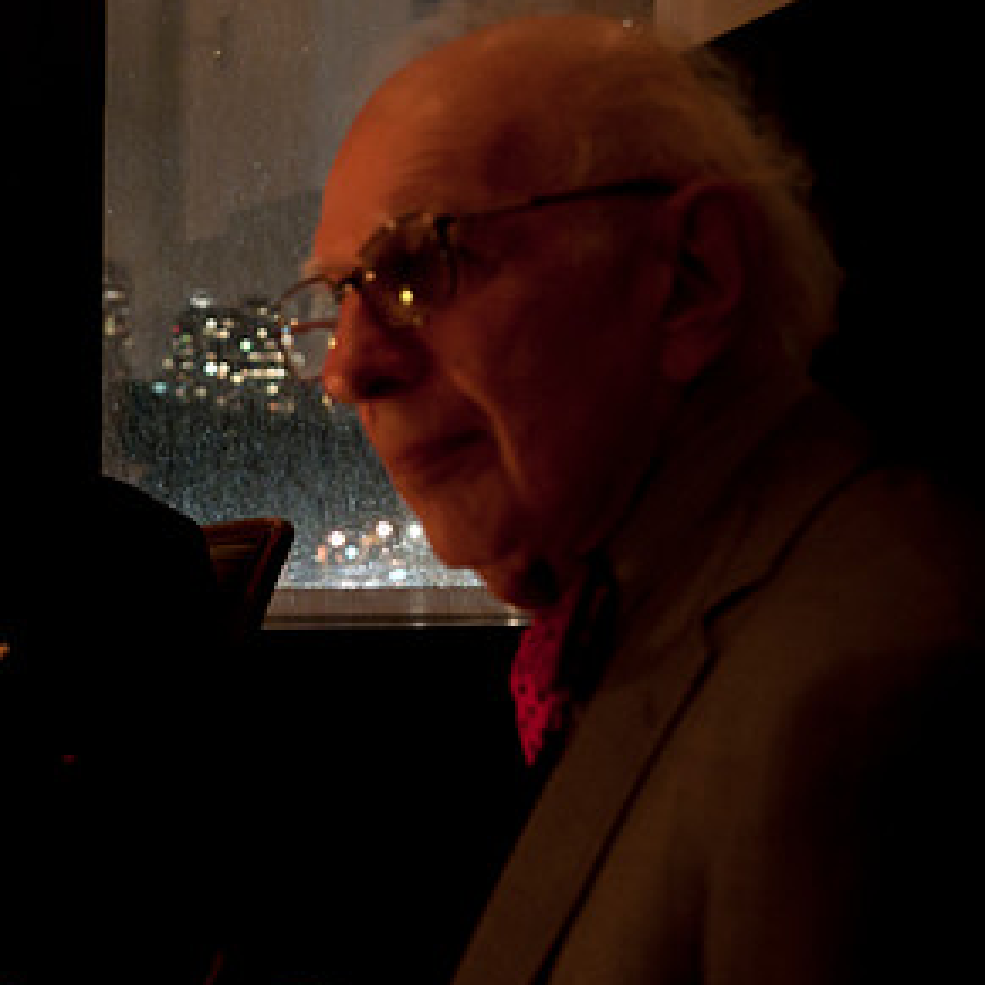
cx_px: 61
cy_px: 486
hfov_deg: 27.0
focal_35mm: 61
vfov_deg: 28.2
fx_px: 1964
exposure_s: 1/8
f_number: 2.8
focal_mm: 24
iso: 1000
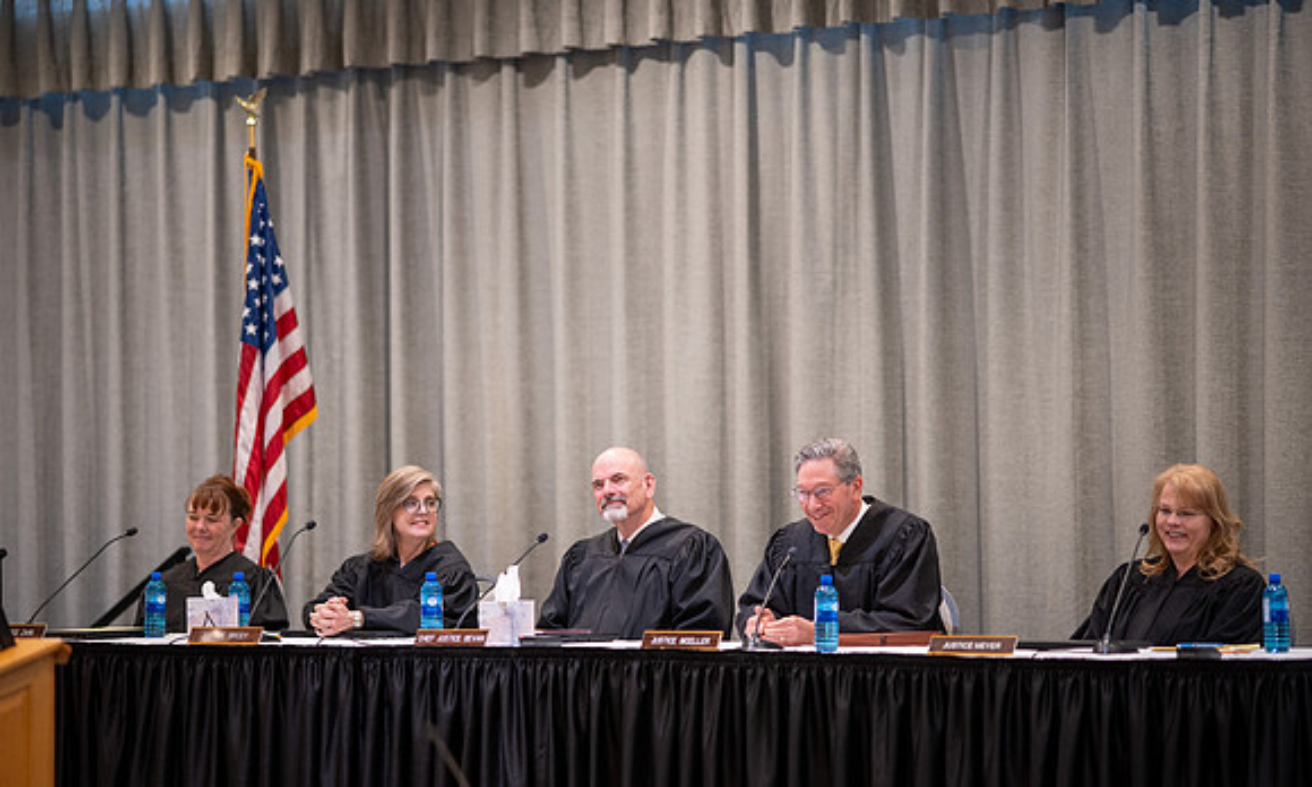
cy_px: 409
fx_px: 3935
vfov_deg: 11.4
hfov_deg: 18.9
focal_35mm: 111
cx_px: 653
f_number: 1.4
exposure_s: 1/200
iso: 800
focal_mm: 105
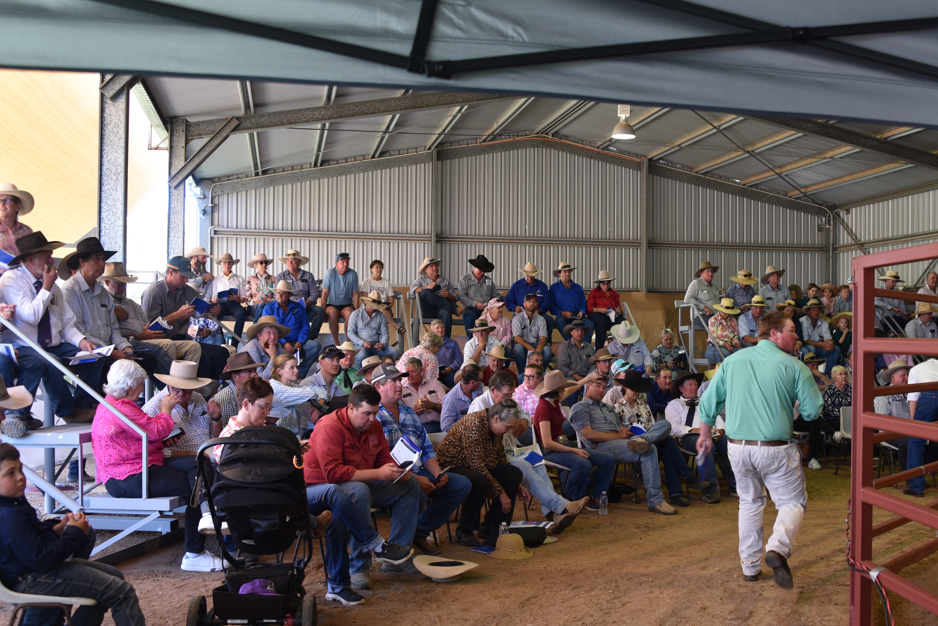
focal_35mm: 41
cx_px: 546
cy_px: 318
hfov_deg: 47.2
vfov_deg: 32.7
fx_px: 1069
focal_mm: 32
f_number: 4.5
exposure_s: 1/80
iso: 400
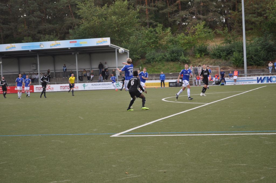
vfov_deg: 16.5
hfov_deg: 24.6
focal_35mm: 82
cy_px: 92
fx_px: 632
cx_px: 138
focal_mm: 55
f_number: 5.6
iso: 200
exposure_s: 1/125
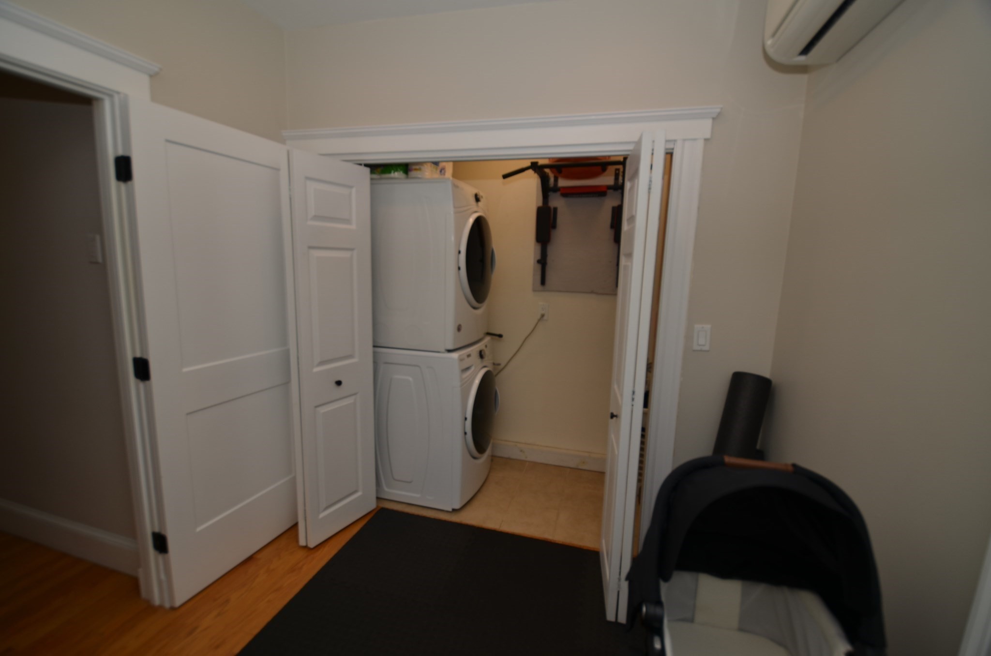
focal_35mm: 15
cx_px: 496
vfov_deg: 77.1
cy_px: 328
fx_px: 412
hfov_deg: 100.5
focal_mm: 10
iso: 100
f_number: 3.5
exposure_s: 1/200
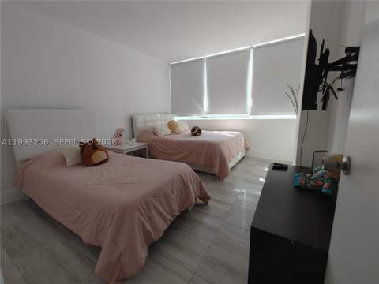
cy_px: 142
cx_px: 190
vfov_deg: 81.7
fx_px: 164
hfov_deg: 98.2
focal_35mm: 15
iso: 50
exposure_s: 1/40
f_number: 1.9
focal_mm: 1.78
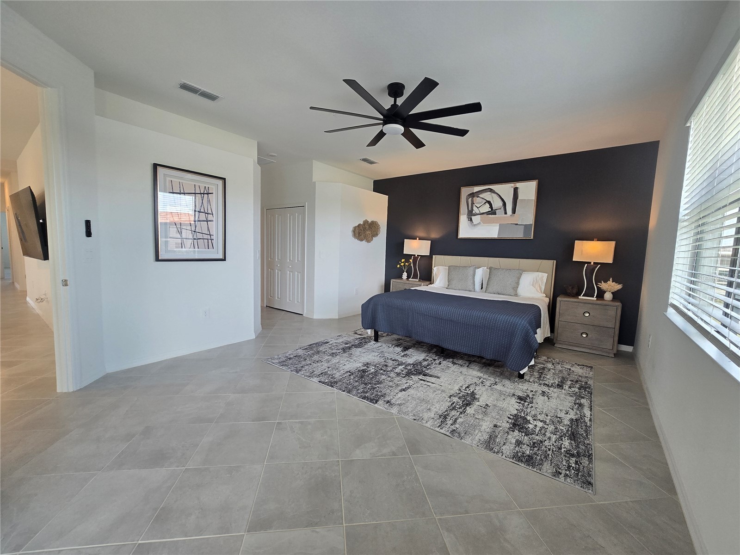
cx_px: 370
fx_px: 278
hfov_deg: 106.2
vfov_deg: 89.9
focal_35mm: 13
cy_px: 278
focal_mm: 2.2
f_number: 2.2
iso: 80
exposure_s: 1/60
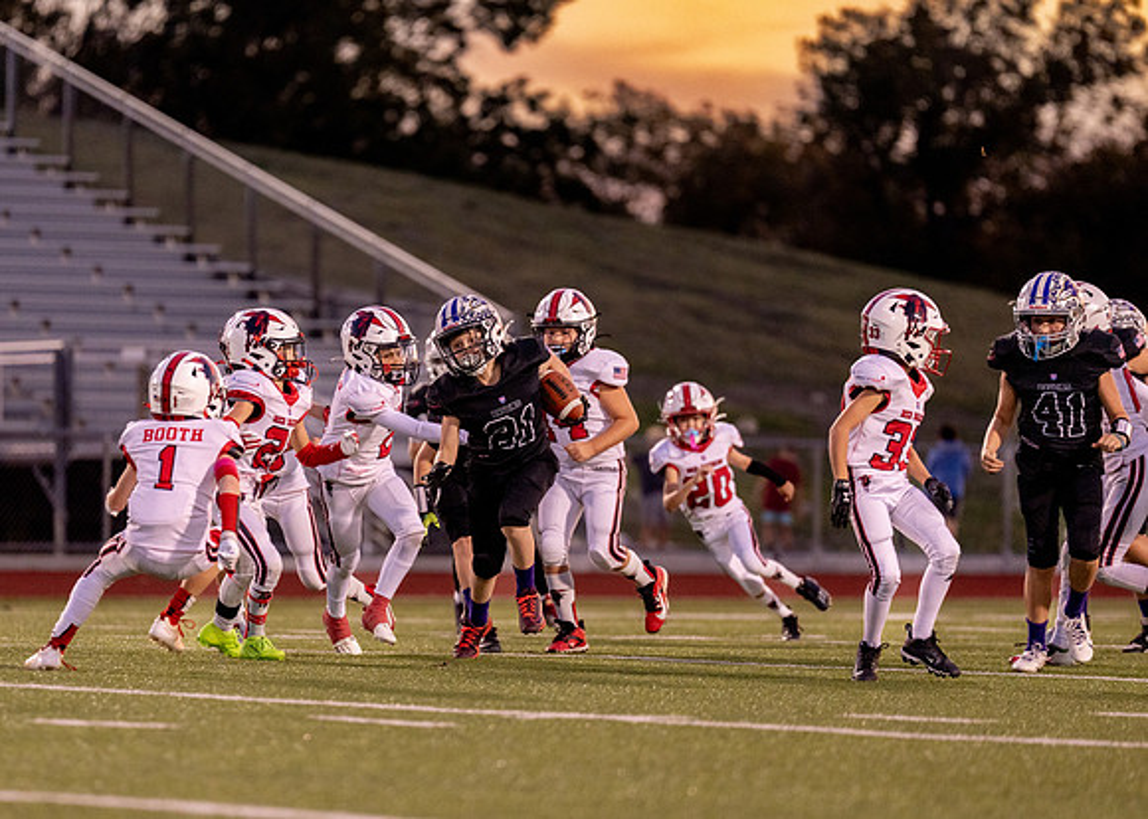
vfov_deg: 5.7
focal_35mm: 250
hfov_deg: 8.0
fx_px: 8158
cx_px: 470
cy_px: 449
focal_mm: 200
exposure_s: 1/1000
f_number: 2.8
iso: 1600
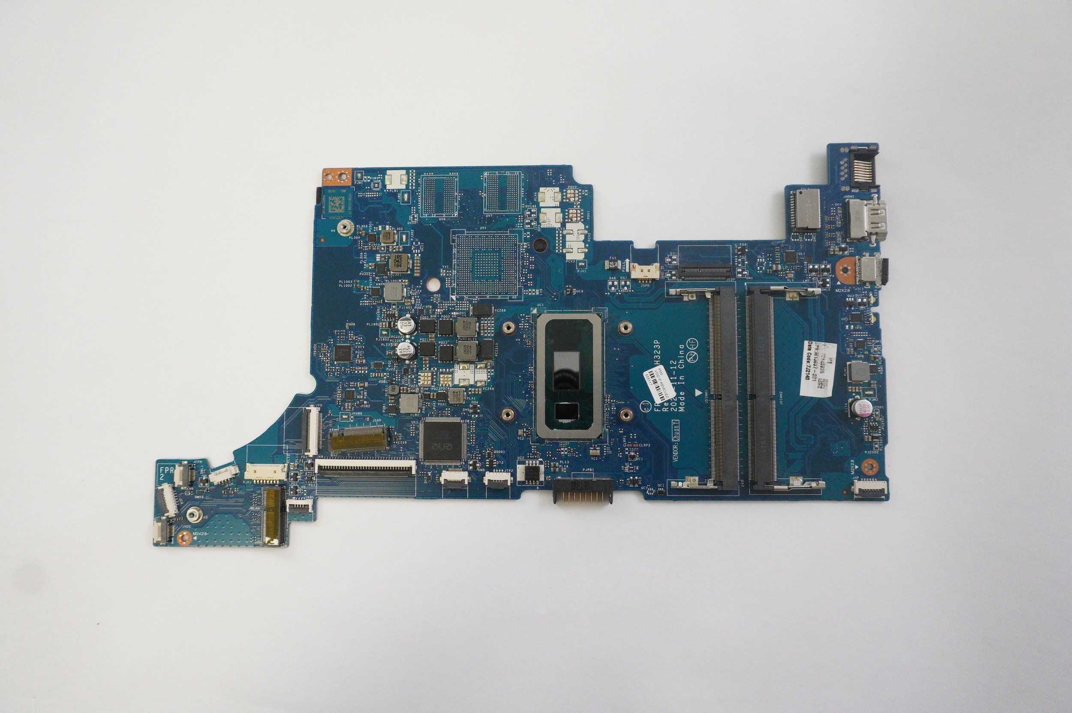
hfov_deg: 73.8
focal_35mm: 24
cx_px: 536
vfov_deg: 53.0
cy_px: 356
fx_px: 714
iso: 3200
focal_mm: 16
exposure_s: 1/200
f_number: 5.6
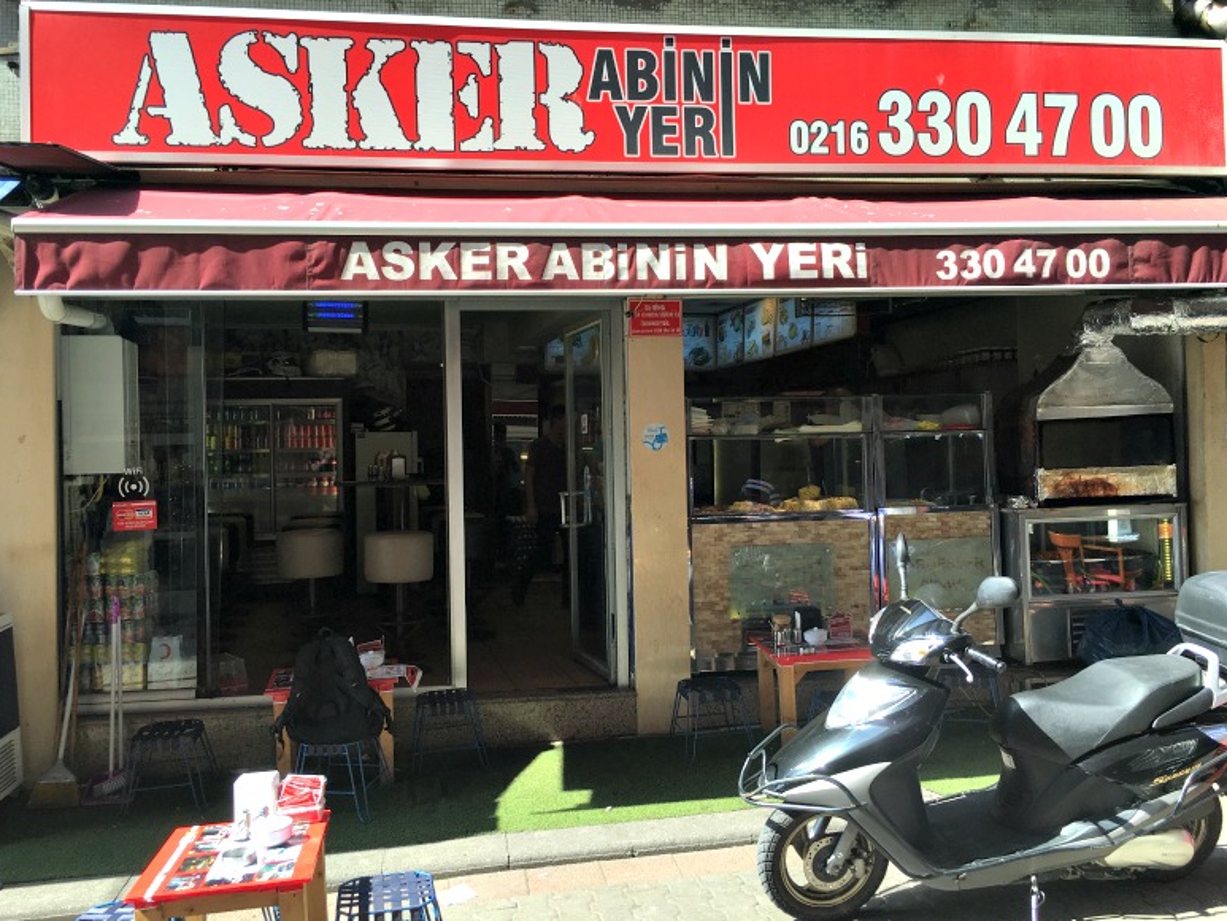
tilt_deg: +0.0
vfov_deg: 46.8
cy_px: 454
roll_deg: +0.5
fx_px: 1064
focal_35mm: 30
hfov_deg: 60.0
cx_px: 602
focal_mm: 4.15
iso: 25
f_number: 2.2
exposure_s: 1/285
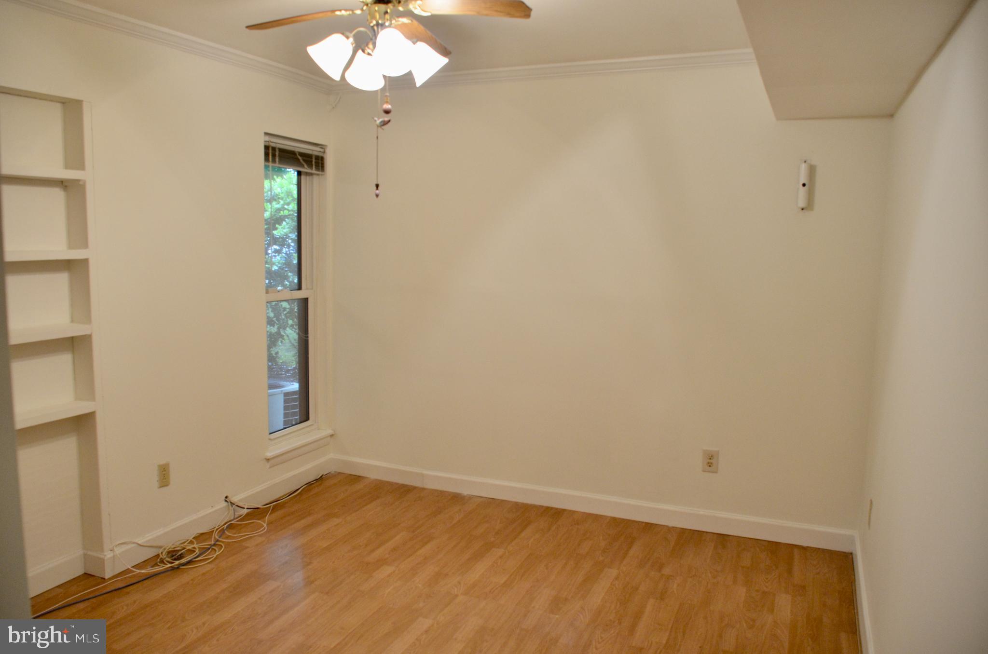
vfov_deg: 47.7
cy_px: 327
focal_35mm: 27
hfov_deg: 67.5
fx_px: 739
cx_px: 494
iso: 640
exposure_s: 1/60
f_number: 4
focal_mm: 18
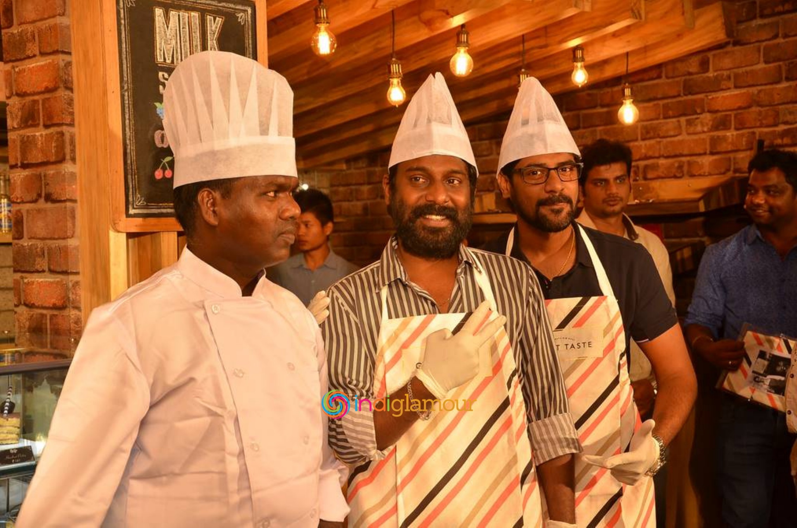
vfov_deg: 25.6
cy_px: 264
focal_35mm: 52
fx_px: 1160
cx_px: 398
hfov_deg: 37.9
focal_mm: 35
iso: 800
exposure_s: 1/125
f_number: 4.5
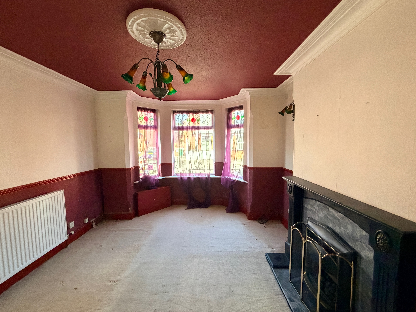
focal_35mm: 14
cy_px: 156
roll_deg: +0.4
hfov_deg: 102.1
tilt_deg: -4.6
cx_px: 208
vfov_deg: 85.7
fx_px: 168
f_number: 2.2
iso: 500
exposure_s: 1/60
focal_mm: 2.22
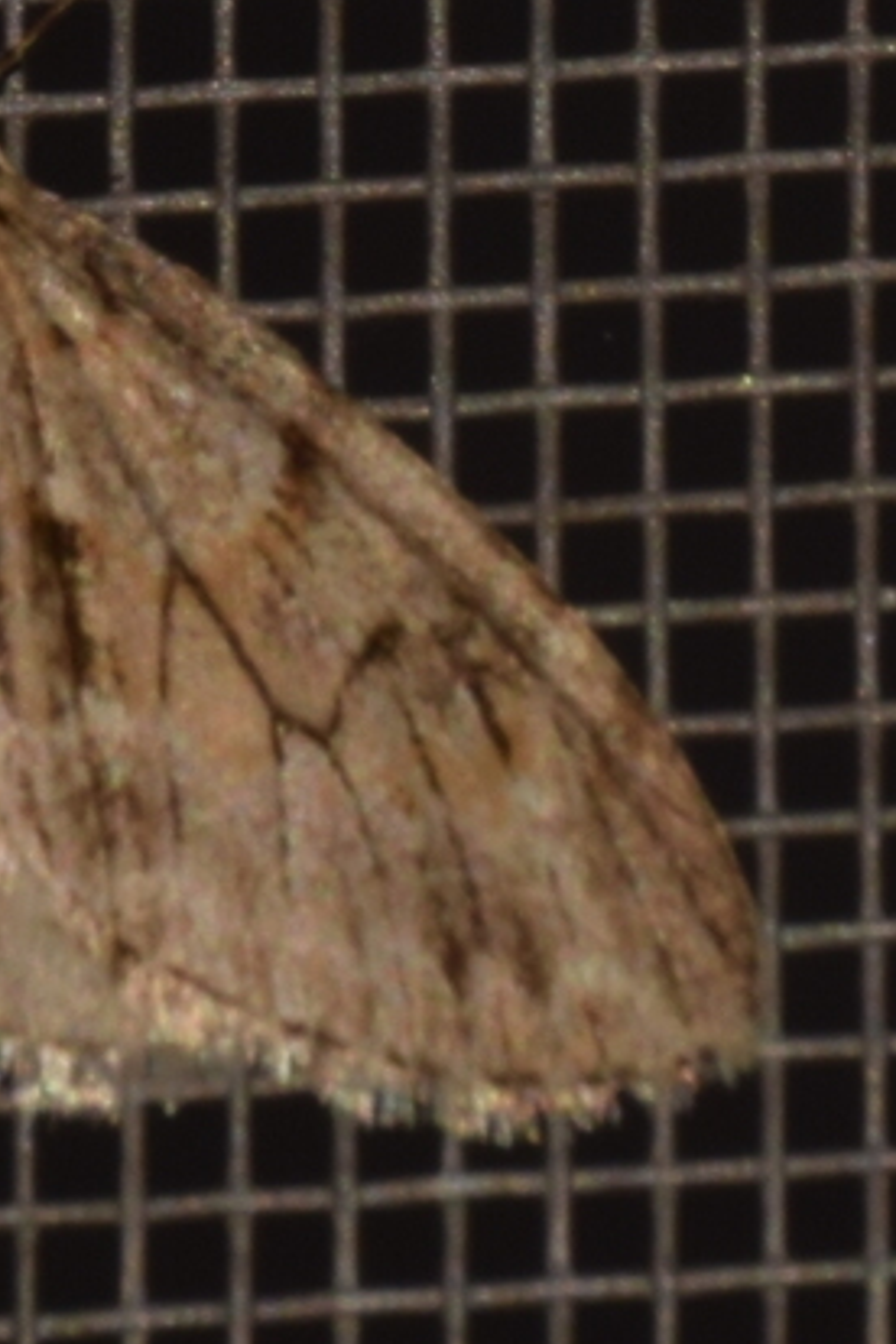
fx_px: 18180
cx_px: -45
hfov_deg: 2.8
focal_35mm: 487
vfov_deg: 4.2
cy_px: 614
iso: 100
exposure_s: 1/200
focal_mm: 140
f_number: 18
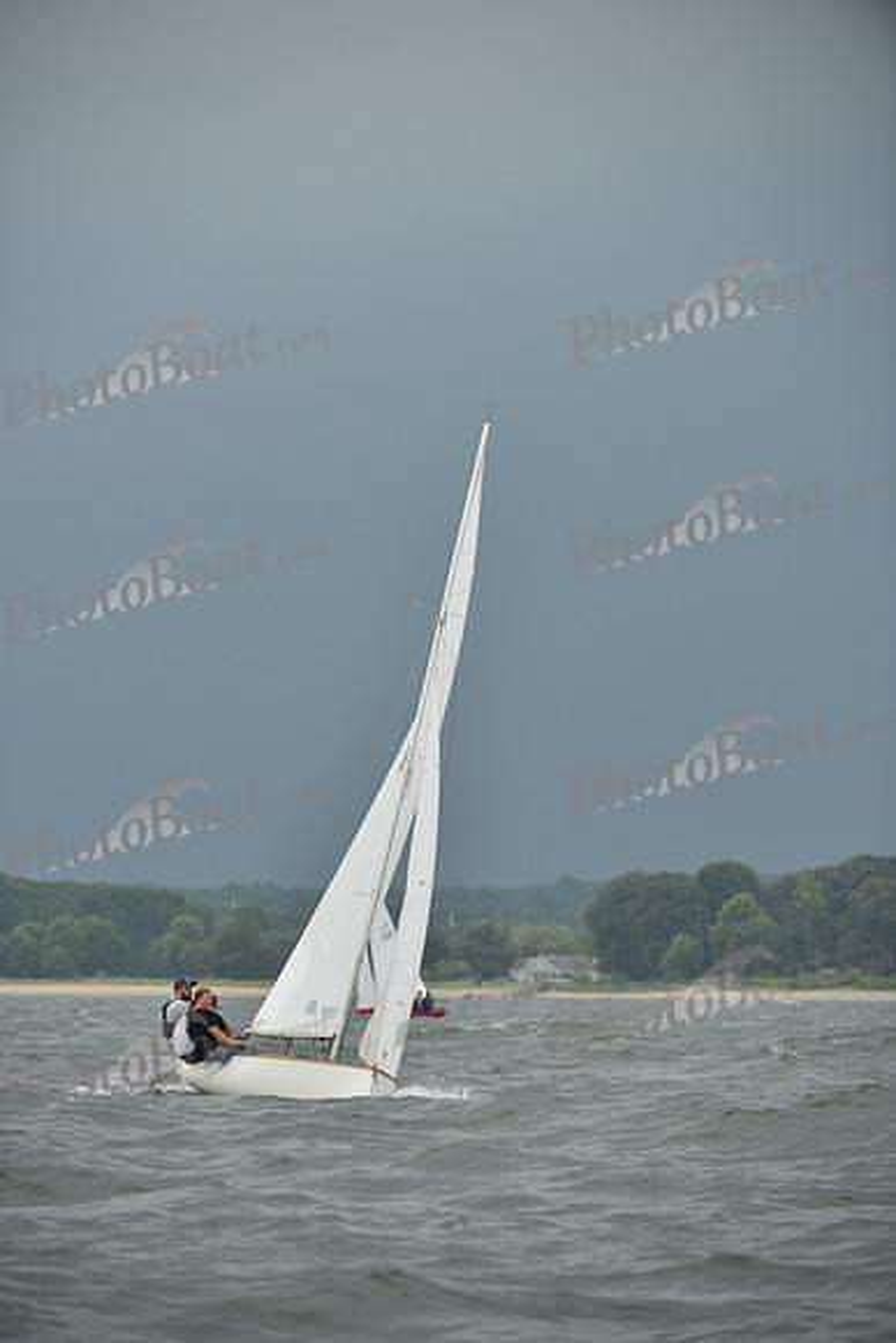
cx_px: 448
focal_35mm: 220
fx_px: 8208
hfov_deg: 6.2
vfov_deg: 9.4
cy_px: 672
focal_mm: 220
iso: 320
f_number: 4.5
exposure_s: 1/800
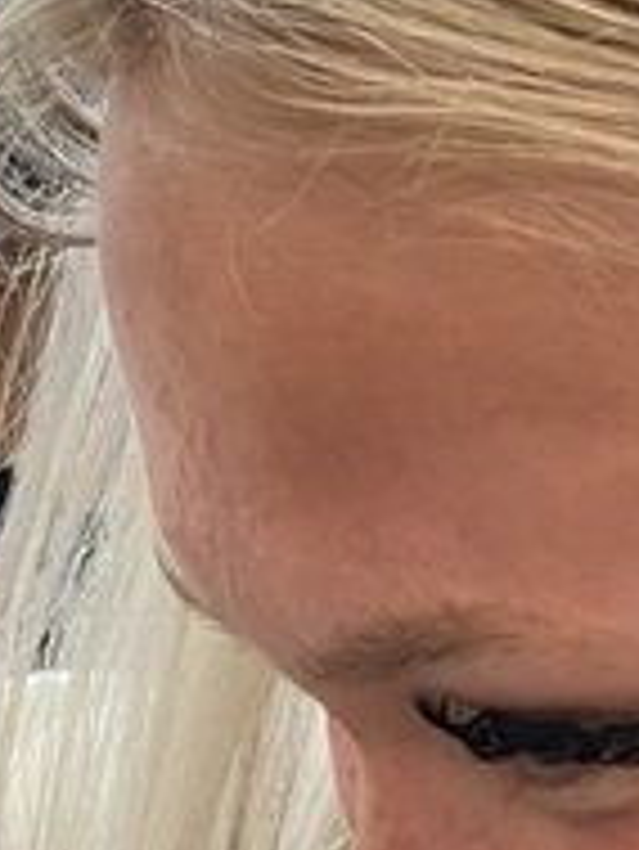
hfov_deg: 10.4
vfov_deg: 13.7
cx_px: -68
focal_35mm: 141
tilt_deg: -26.2
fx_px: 3467
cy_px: 958
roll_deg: -14.2
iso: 100
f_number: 1.8
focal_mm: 4.25
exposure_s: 1/60
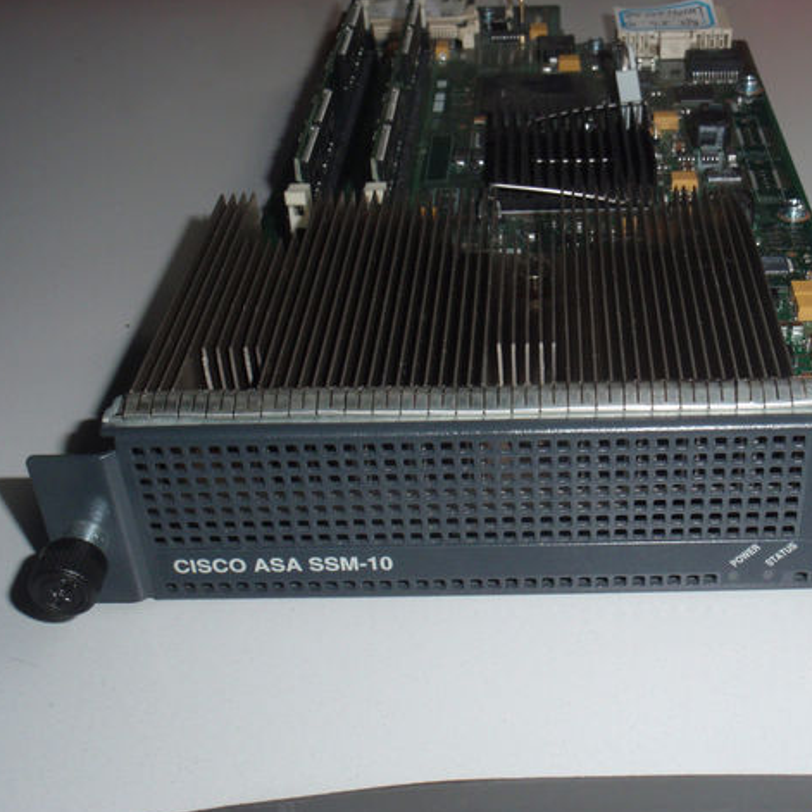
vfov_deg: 35.4
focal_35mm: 48
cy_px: 409
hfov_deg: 35.0
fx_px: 1274
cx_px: 543
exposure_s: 1/80
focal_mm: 7.25
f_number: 9
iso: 200
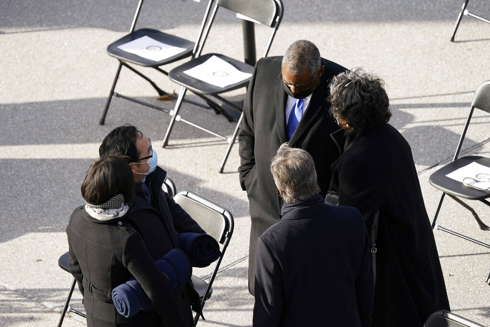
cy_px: 164
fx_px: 6302
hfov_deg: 4.5
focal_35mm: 463
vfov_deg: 3.0
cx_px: 245
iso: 800
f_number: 6.3
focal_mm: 463
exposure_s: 1/1250
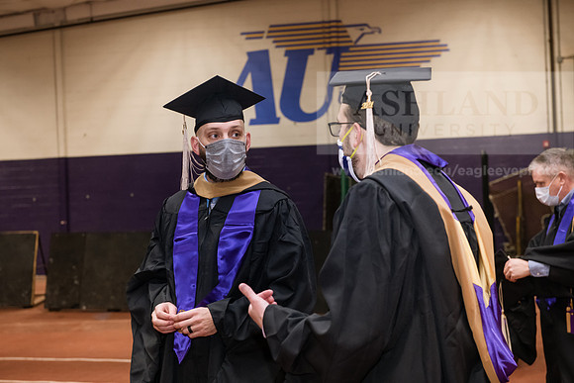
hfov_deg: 28.8
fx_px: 1116
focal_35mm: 70
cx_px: 287
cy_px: 192
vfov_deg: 19.5
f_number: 5.6
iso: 2000
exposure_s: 1/160
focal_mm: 70
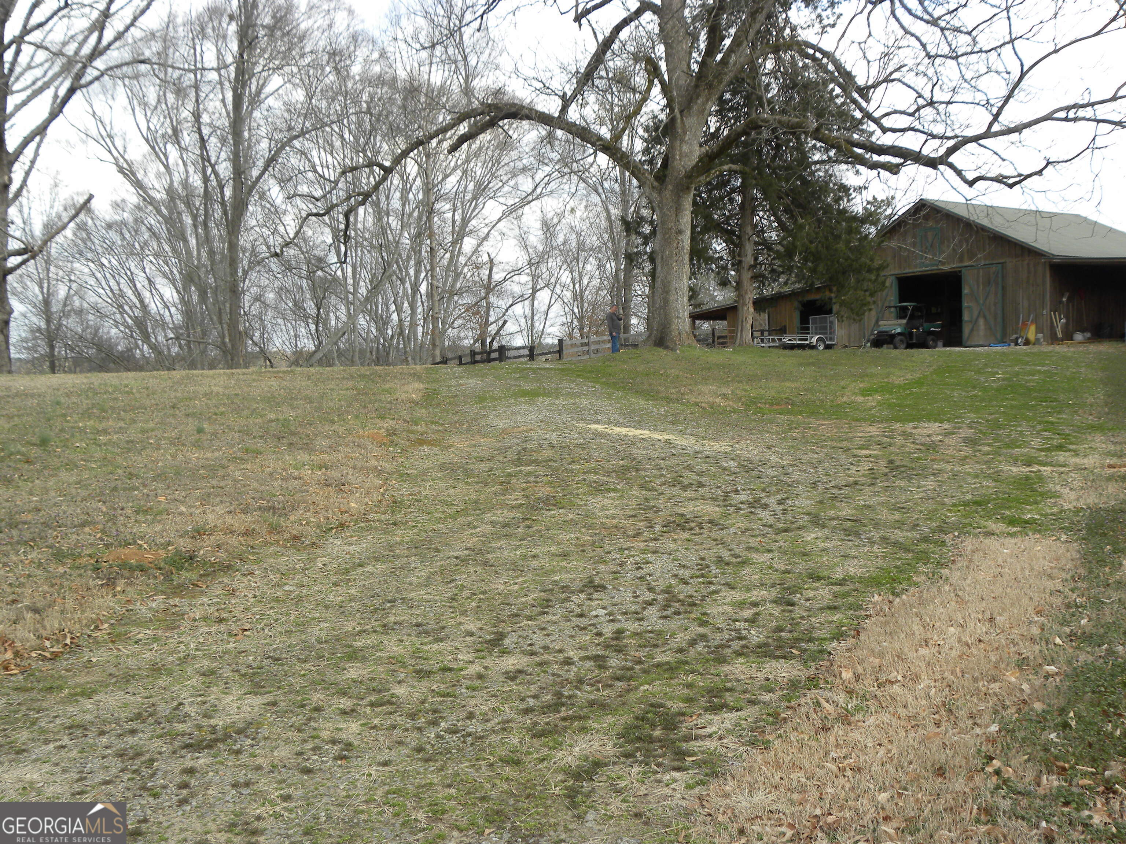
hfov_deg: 55.4
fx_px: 1073
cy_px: 422
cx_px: 563
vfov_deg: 42.9
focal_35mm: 33
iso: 64
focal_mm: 5.9
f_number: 4
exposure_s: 1/186
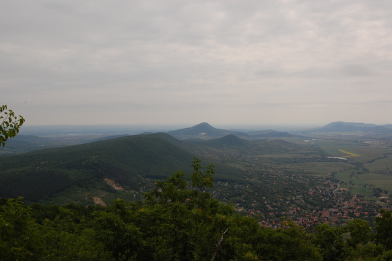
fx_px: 424
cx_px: 196
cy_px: 130
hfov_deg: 49.6
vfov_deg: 34.2
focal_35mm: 39
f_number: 11
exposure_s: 1/500
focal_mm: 26
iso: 200
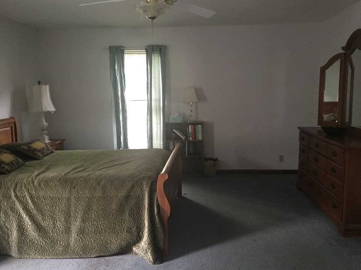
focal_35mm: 31
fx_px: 323
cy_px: 131
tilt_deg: -5.6
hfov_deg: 58.3
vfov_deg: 45.4
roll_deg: -1.0
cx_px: 189
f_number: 2.2
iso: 250
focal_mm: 4.15
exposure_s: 1/15
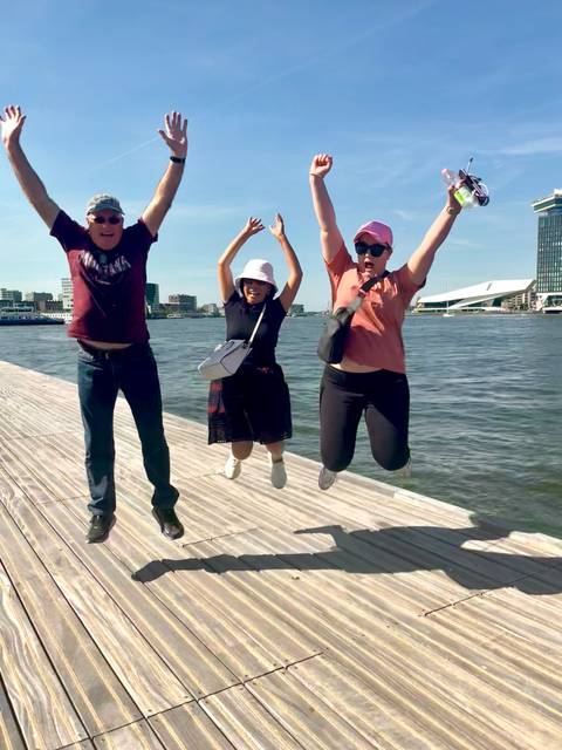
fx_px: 541
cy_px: 375
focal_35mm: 25
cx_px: 281
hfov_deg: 54.9
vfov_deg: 69.4
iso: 32
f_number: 1.6
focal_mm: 5.1
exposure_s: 1/4202
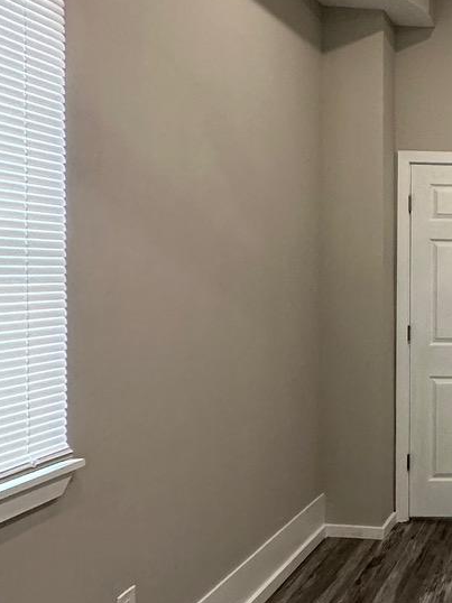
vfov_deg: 46.8
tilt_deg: -2.1
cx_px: 606
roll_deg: -0.7
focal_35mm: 40
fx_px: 697
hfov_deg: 28.6
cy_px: 291
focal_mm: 2.22
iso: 200
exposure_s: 1/120
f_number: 2.2
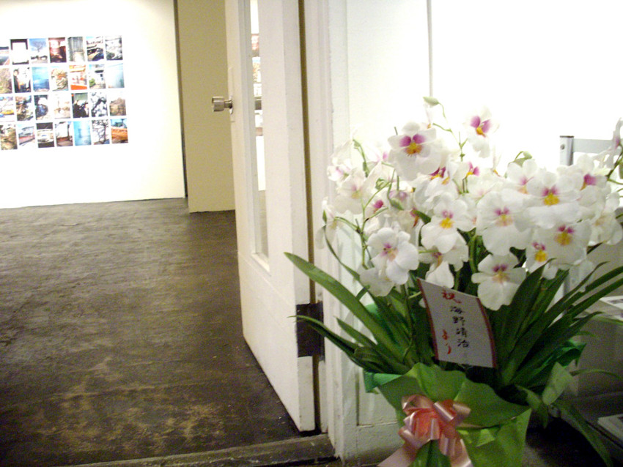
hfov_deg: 50.1
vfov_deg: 38.7
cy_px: 234
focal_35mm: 37
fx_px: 666
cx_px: 312
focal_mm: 6.2
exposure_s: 1/13
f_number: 2.8
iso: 400
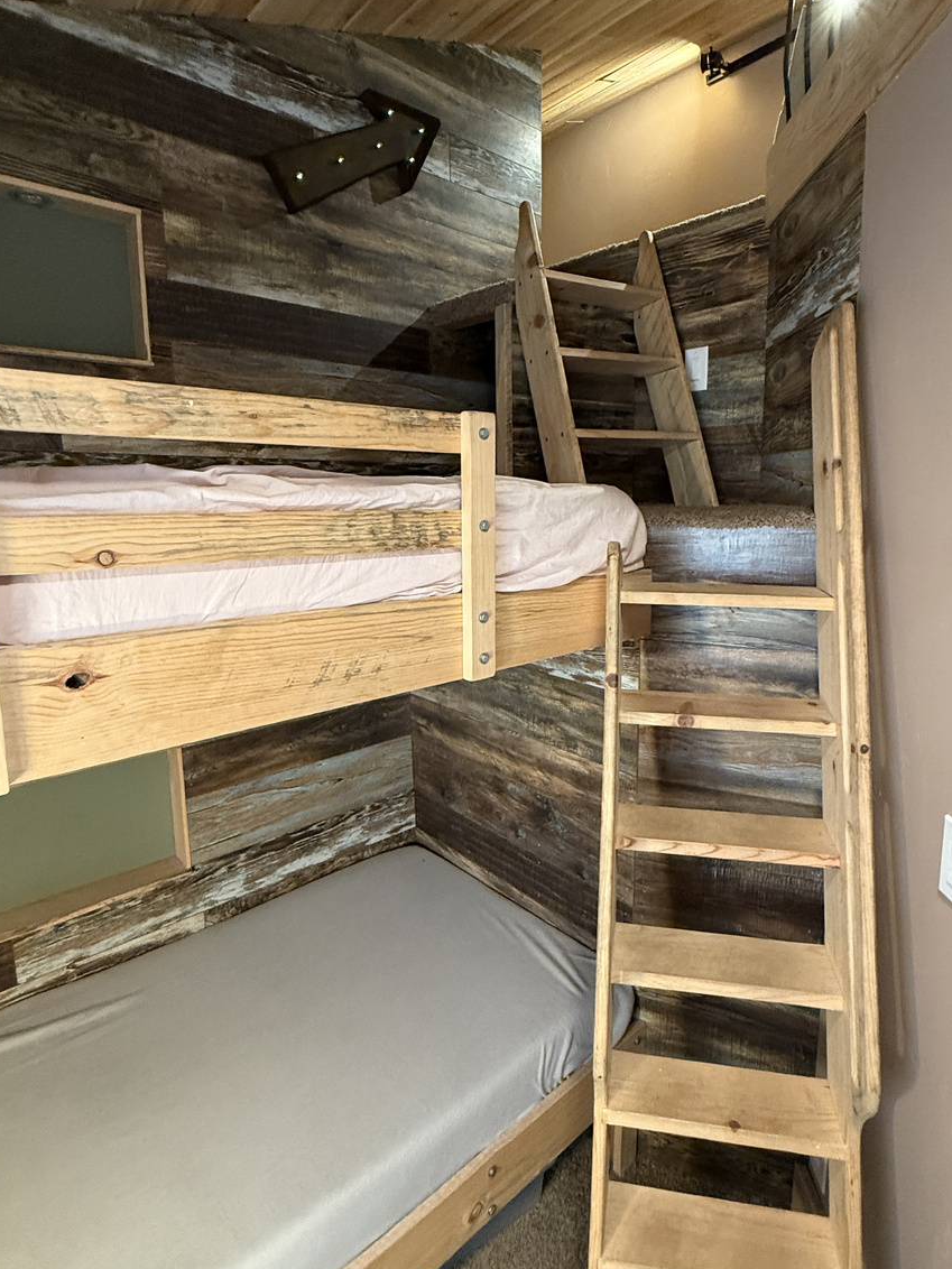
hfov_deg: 68.3
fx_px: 697
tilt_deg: -8.4
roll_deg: -0.7
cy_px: 596
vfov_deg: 84.6
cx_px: 543
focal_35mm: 19
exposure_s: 1/60
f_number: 2.2
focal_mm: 2.22
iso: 500
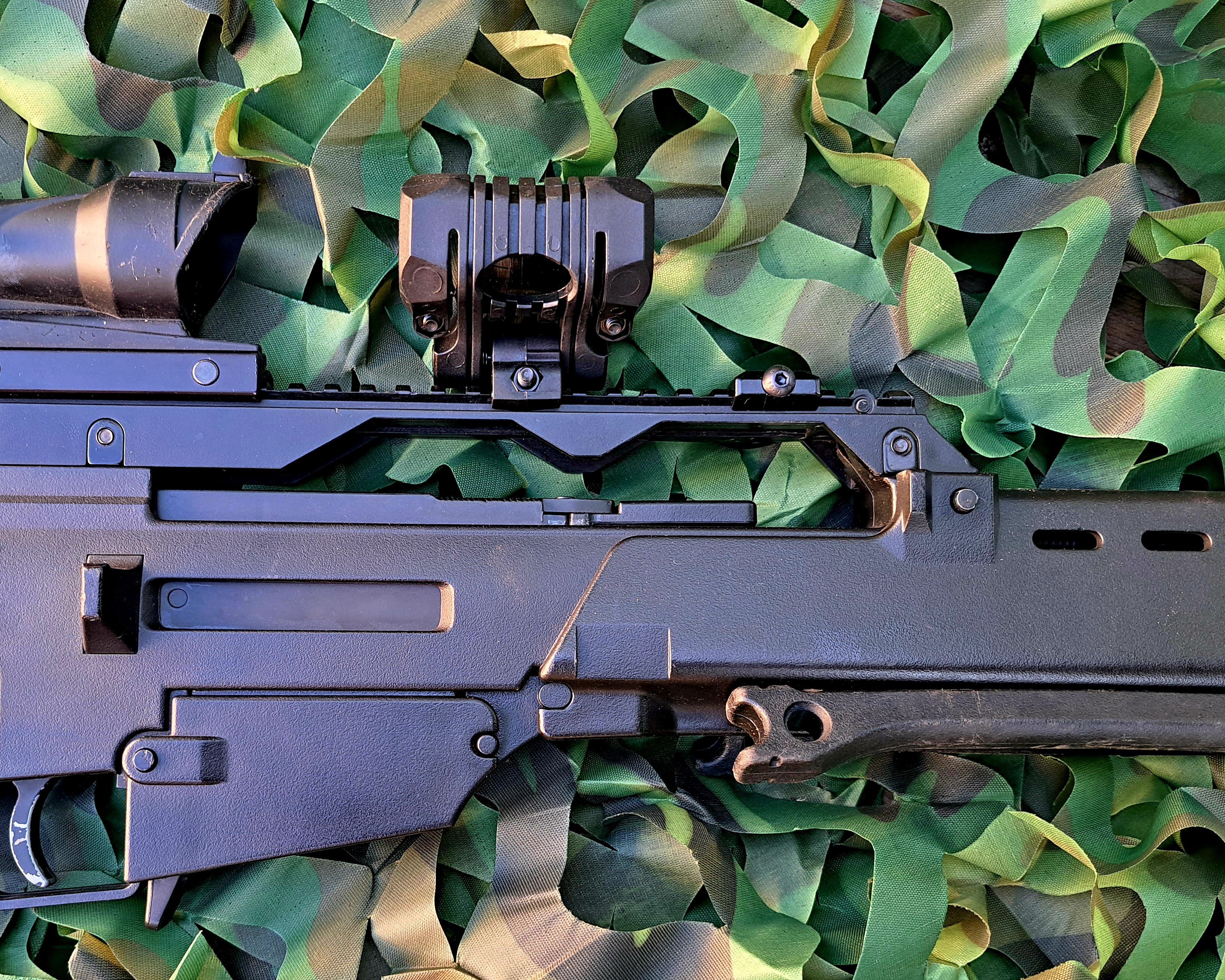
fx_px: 1196
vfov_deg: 44.1
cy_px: 629
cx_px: 469
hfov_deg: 53.7
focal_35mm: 33
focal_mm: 5.23
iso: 100
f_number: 1.8
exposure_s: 1/50
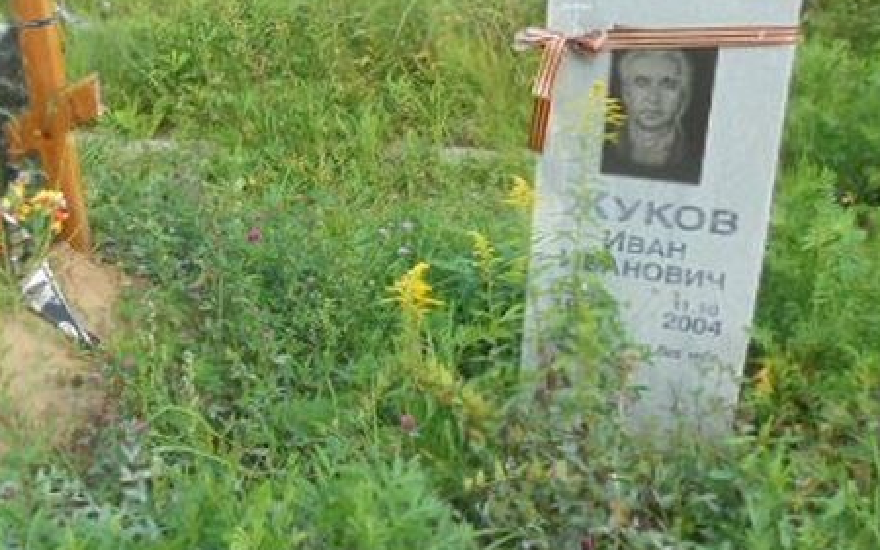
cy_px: 251
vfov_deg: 26.3
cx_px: 276
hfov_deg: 40.4
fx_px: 1175
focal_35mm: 49
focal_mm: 4.6
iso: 100
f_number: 3.5
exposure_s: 1/125
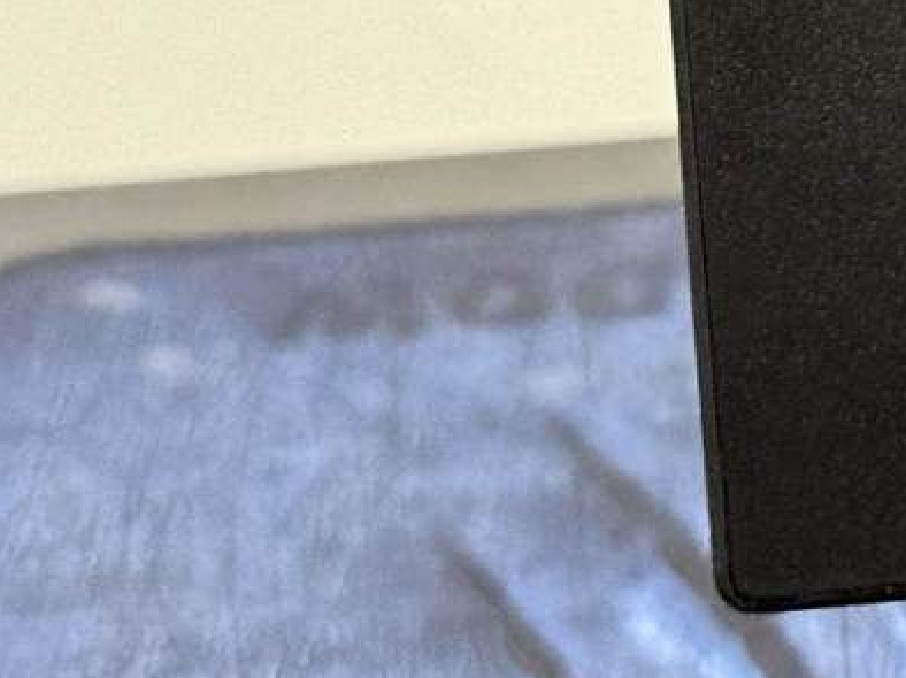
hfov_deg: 9.7
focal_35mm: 195
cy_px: -388
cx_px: 1575
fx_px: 5101
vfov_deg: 7.5
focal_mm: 6.76
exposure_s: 1/50
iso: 250
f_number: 1.78
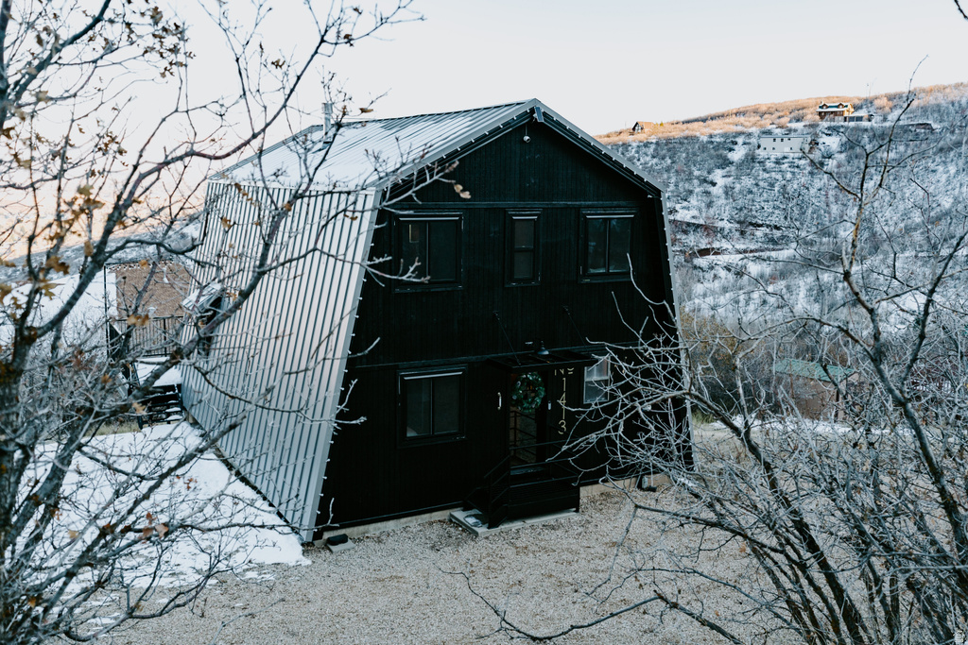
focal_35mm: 35
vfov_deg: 37.9
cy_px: 322
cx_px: 484
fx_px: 941
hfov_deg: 54.4
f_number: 3.5
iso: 320
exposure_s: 1/1250
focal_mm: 35
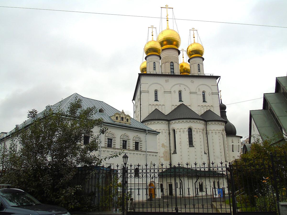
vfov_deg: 48.2
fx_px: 240
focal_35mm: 29
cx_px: 144
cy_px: 108
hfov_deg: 61.7
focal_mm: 5.2
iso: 80
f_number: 3.6
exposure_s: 1/320
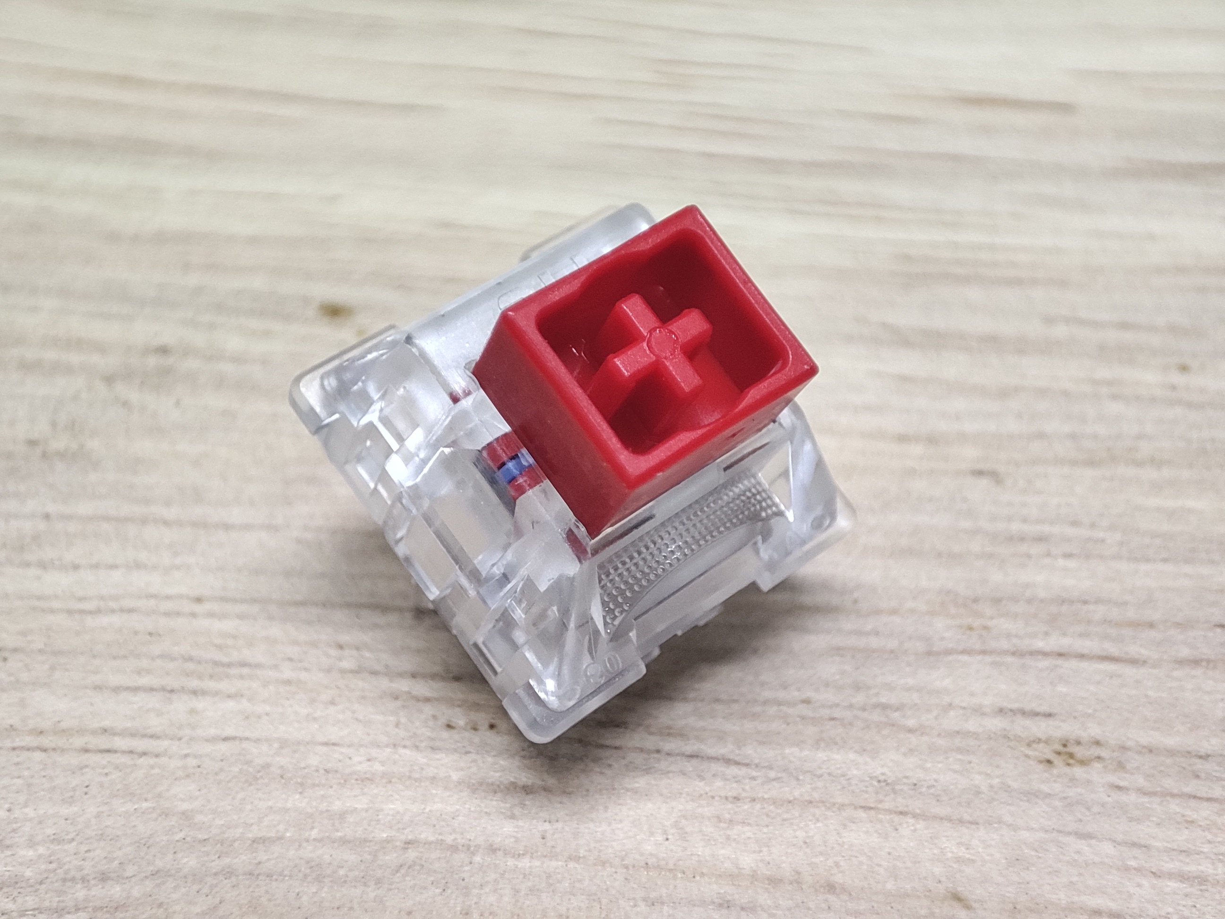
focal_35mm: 48
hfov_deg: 39.7
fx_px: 1699
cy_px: 460
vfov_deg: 30.3
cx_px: 612
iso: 143
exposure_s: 1/50
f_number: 2.4
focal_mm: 4.03
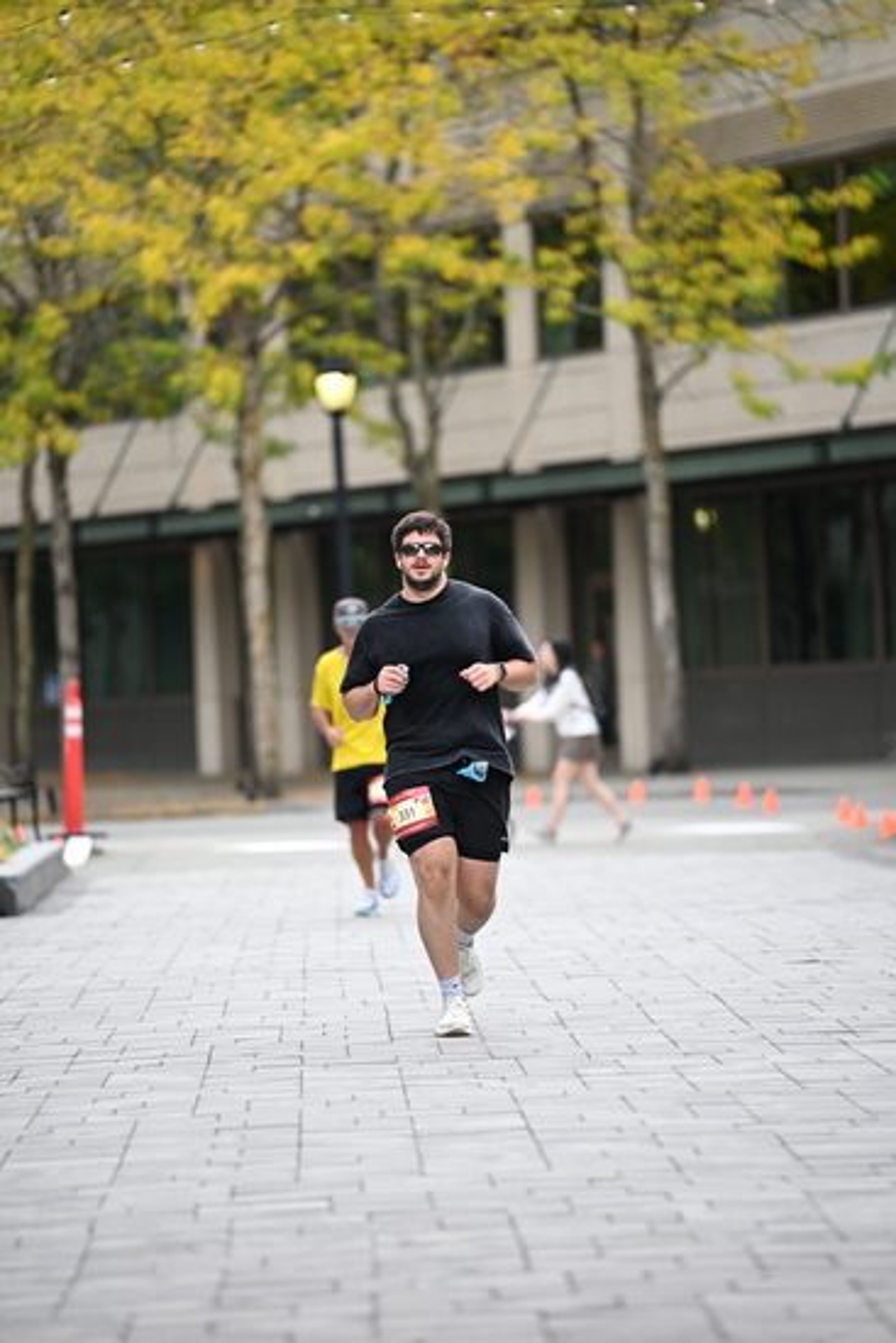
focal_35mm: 200
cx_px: 448
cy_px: 672
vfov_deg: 10.3
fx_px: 7461
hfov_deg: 6.9
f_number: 2.8
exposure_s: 1/2000
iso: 640
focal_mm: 200
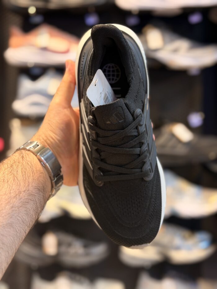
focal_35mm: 48
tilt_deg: -10.3
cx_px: 108
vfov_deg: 39.7
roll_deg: +2.3
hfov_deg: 30.3
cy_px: 144
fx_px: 401
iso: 80
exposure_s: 1/50
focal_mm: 6.76
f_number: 1.78
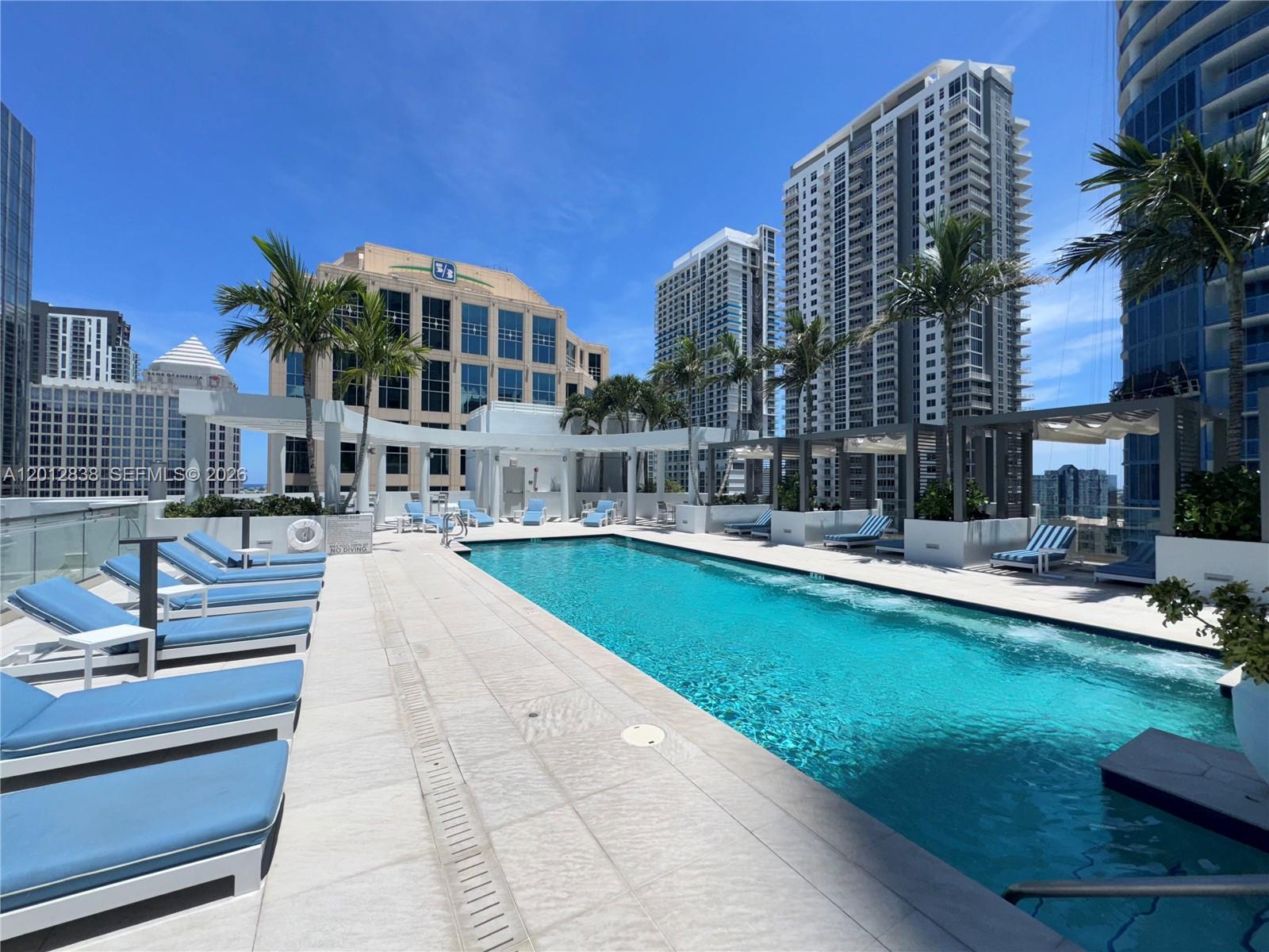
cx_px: 634
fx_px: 513
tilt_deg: +0.4
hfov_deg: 102.1
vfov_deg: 85.7
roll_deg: -0.5
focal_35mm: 14
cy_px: 476
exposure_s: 1/2874
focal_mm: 2.22
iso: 32
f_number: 2.2
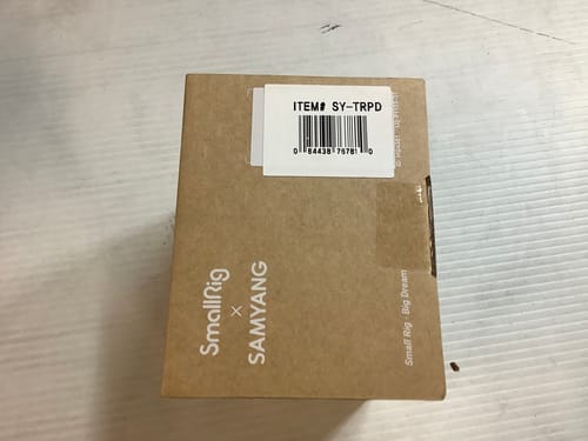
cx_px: 294
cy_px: 220
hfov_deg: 58.4
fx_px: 527
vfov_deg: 45.4
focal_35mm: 31
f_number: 2.4
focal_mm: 3.3
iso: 100
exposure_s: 1/50
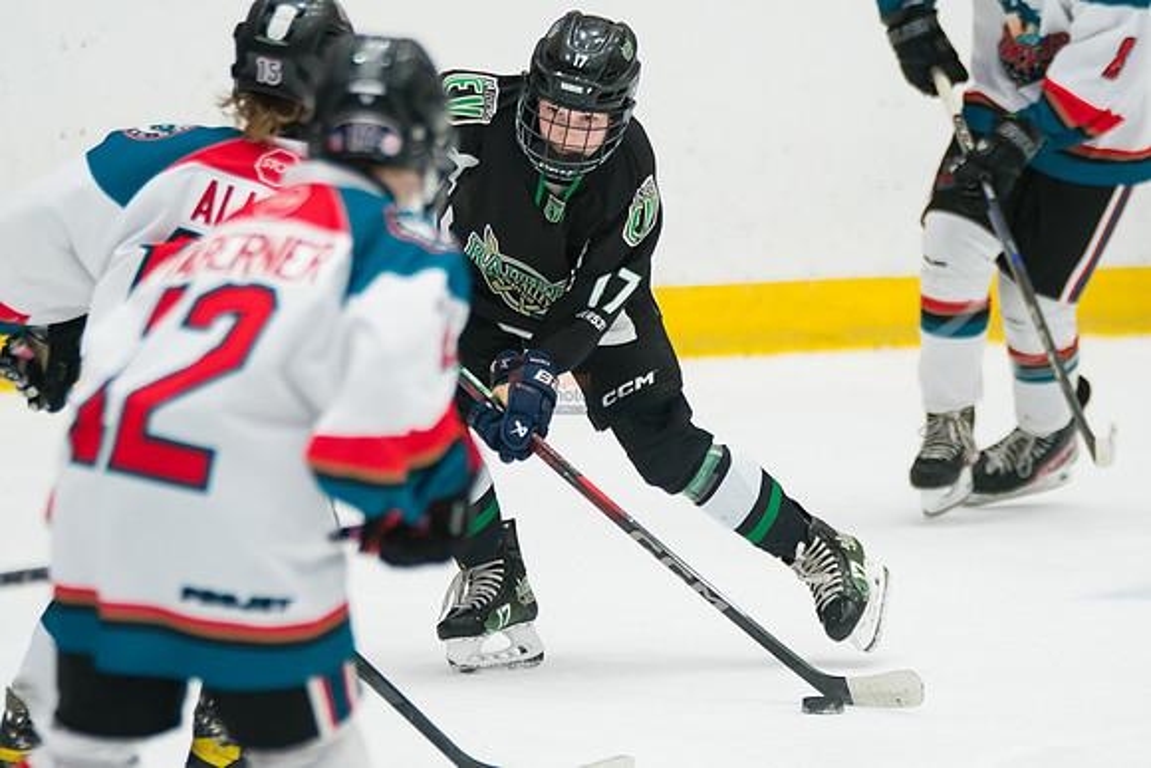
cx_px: 665
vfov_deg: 3.7
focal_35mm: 373
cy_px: 335
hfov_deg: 5.5
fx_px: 11944
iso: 2000
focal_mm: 209
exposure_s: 1/1000
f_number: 3.2
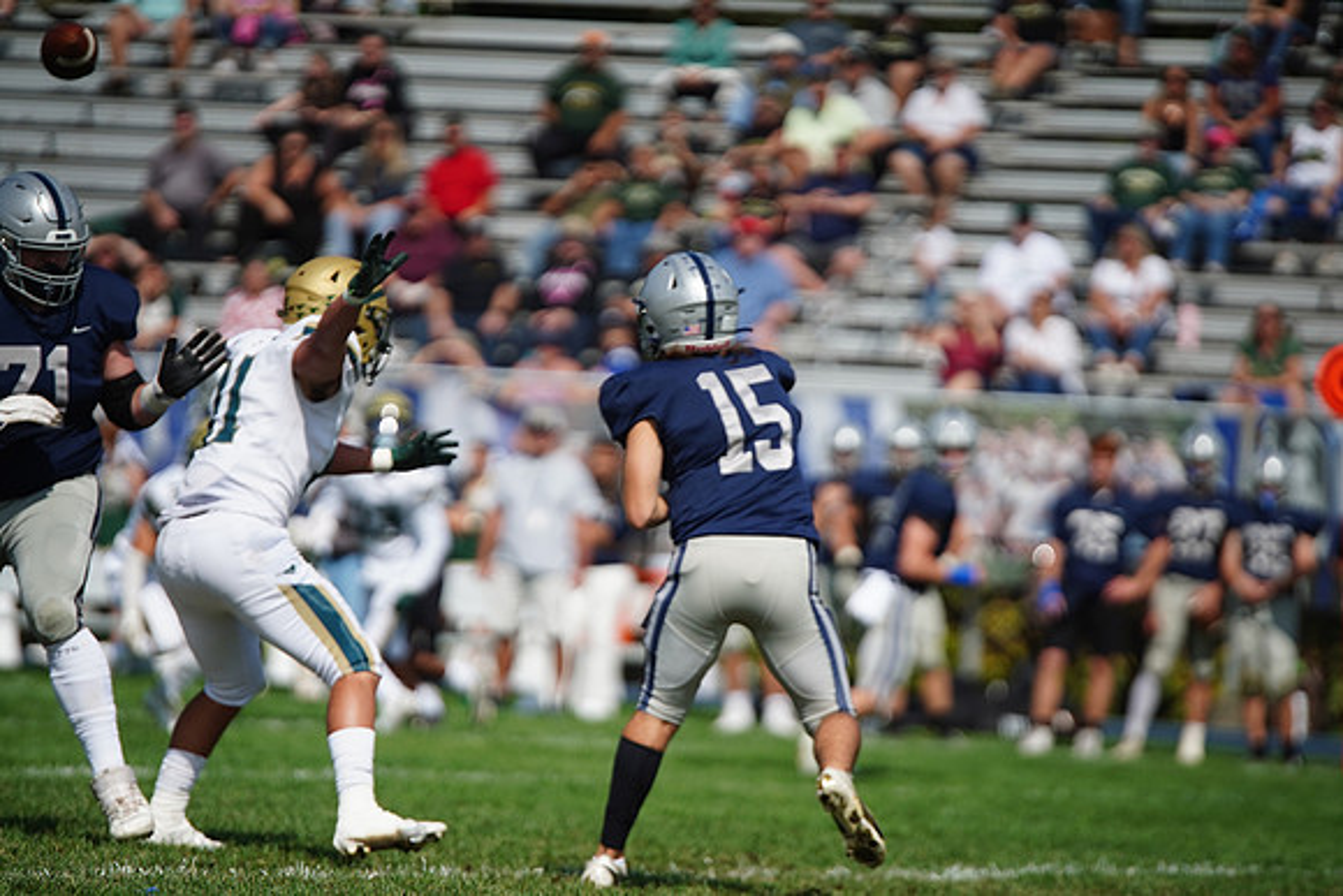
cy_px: 448
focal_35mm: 300
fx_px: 11194
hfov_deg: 6.9
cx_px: 672
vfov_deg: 4.6
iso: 400
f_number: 2.8
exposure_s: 1/8000
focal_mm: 300
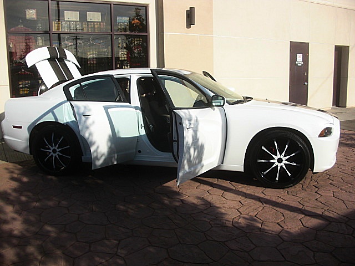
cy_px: 133
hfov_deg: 51.4
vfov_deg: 39.7
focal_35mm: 36
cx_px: 178
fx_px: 369
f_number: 7.9
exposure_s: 1/200
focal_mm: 6.3
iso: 50
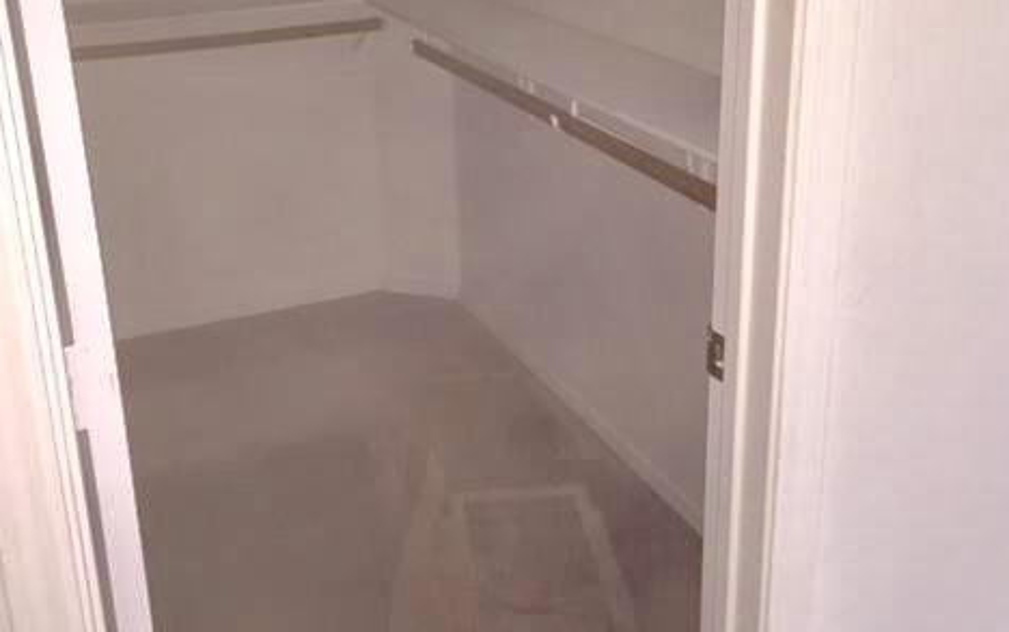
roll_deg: +2.3
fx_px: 1155
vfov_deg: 30.3
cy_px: 201
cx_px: 479
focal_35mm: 42
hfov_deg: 47.2
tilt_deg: -19.0
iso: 64
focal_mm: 4.15
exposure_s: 1/16
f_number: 2.2
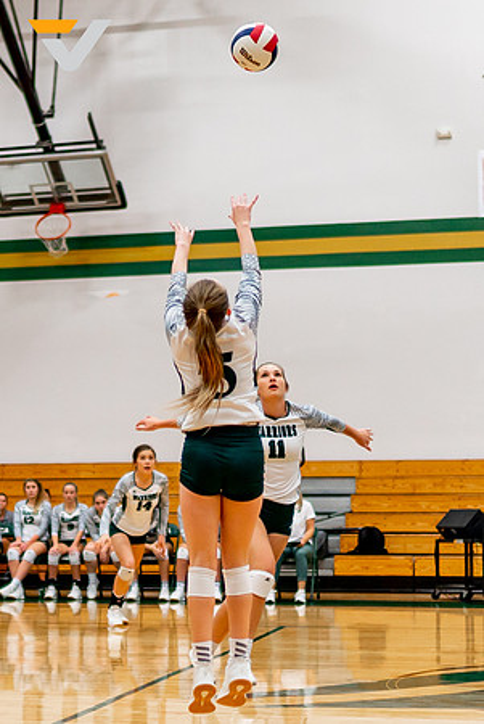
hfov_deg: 15.3
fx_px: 1774
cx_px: 43
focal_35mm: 88
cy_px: 413
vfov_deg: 23.0
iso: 800
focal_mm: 35
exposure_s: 1/1250
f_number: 1.4
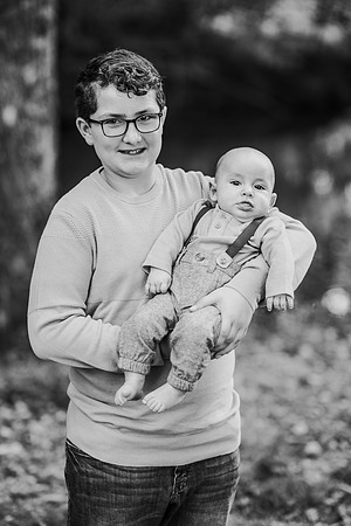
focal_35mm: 85
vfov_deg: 23.9
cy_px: 263
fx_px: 1243
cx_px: 176
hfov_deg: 16.1
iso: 125
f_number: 2.2
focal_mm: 85
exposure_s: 1/200
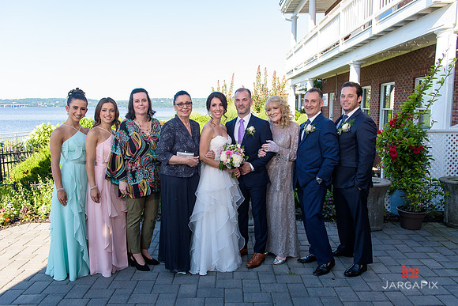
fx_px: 356
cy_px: 153
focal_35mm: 28
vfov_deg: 46.4
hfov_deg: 65.5
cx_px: 229
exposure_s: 1/250
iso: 200
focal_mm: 28
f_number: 4.5
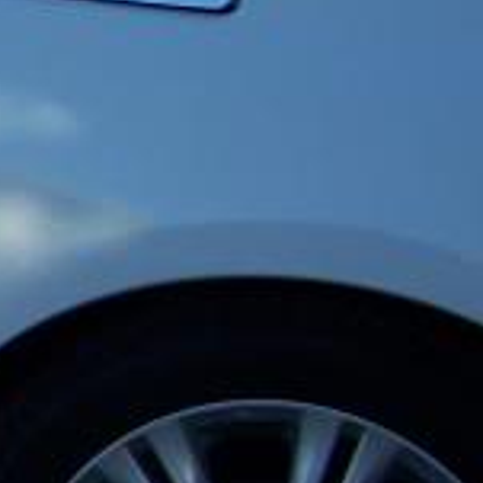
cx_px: -537
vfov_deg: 12.3
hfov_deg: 11.0
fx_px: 2242
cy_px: 249
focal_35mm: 142
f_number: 2.8
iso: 80
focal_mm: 6.3
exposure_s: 1/400
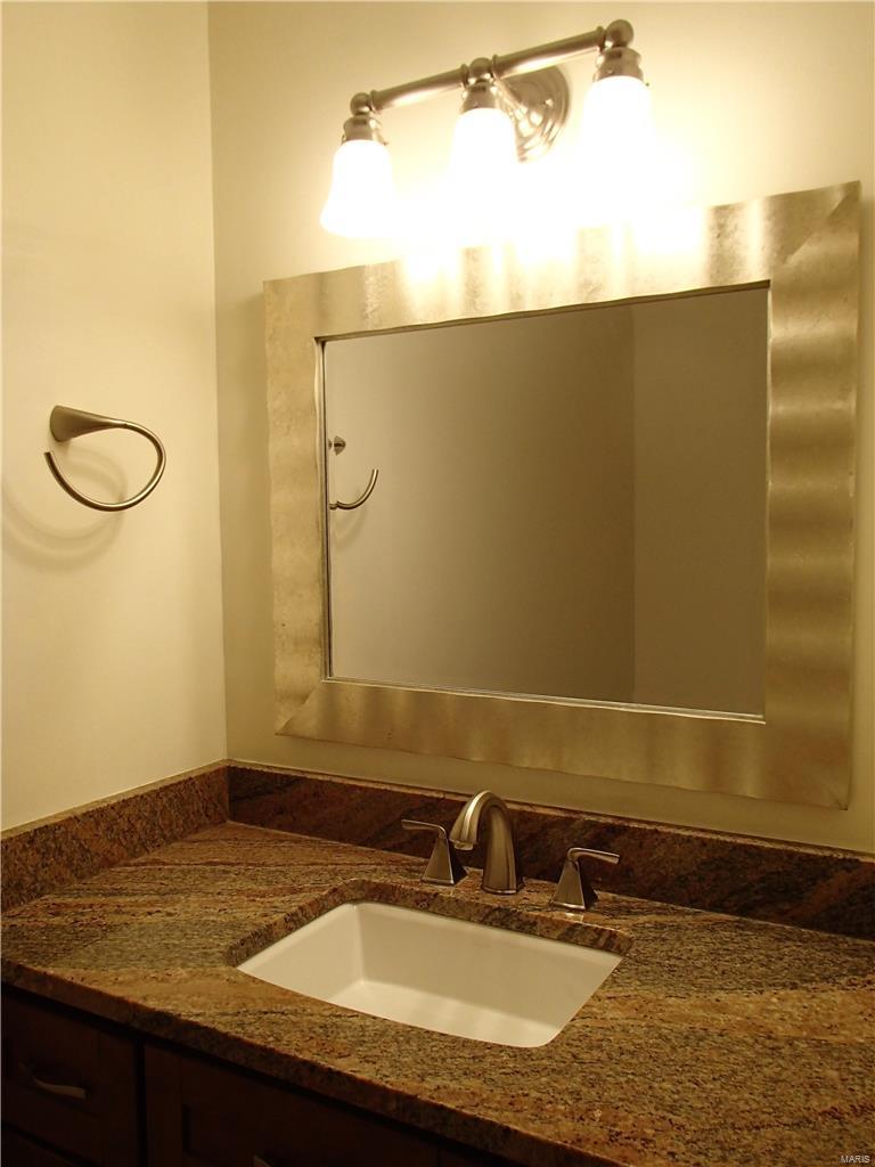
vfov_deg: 63.4
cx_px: 438
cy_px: 584
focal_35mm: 28
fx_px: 944
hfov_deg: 49.7
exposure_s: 1/60
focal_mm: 5
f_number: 3.9
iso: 160
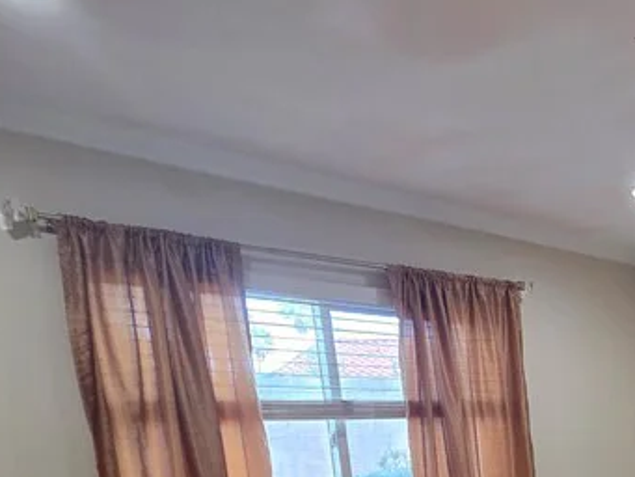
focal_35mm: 39
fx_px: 716
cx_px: 778
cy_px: 581
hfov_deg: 36.1
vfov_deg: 30.8
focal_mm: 2.2
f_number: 2.2
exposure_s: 1/60
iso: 160
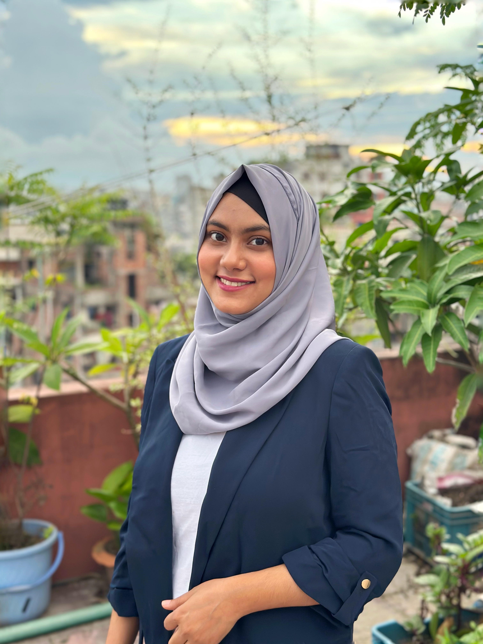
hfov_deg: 30.3
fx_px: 893
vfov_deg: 39.7
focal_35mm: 48
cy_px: 322
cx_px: 242
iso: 125
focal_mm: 6.86
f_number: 1.78
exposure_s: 1/153
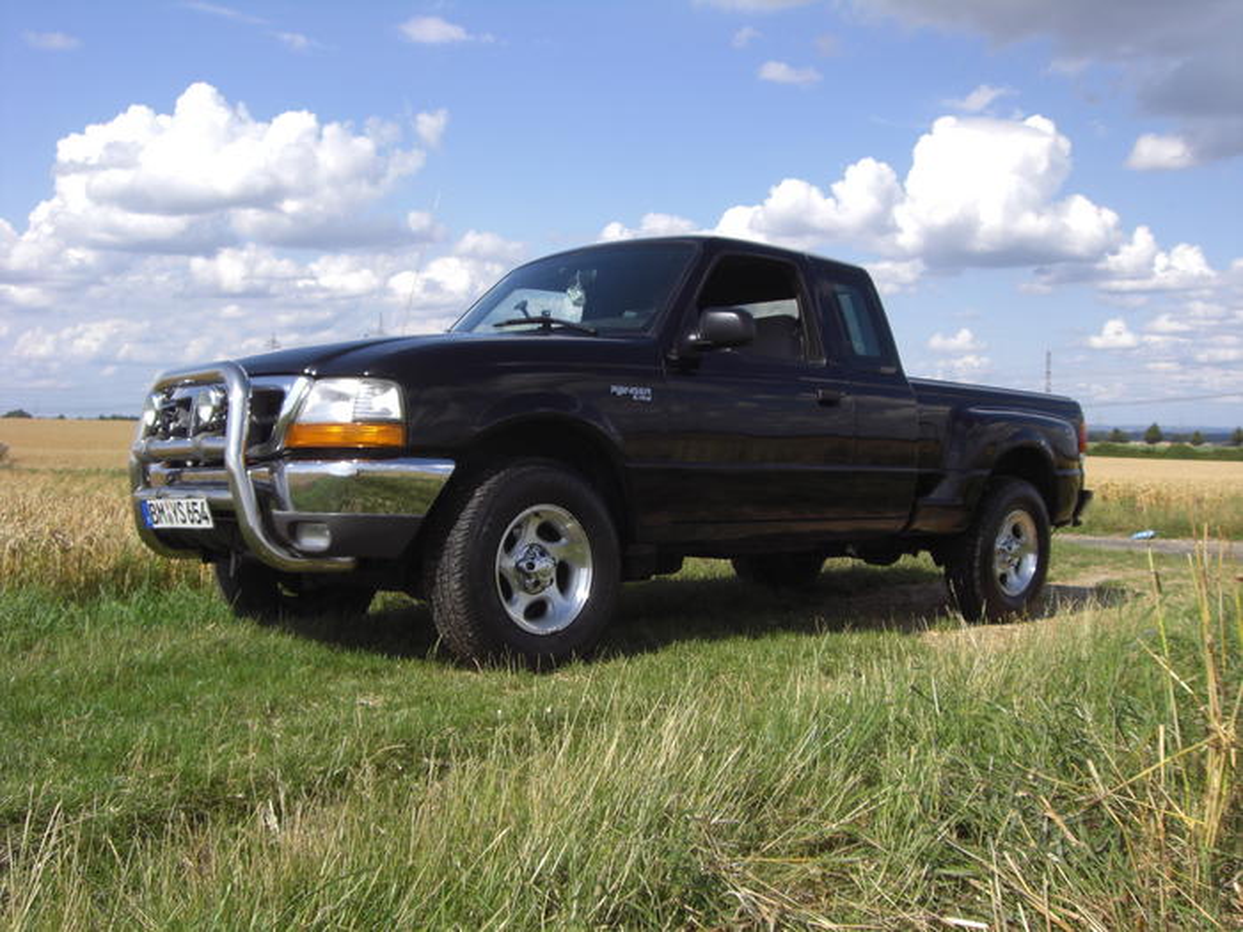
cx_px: 622
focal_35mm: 38
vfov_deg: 37.7
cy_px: 466
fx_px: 1365
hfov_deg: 49.0
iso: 64
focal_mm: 6.2
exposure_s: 1/160
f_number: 8
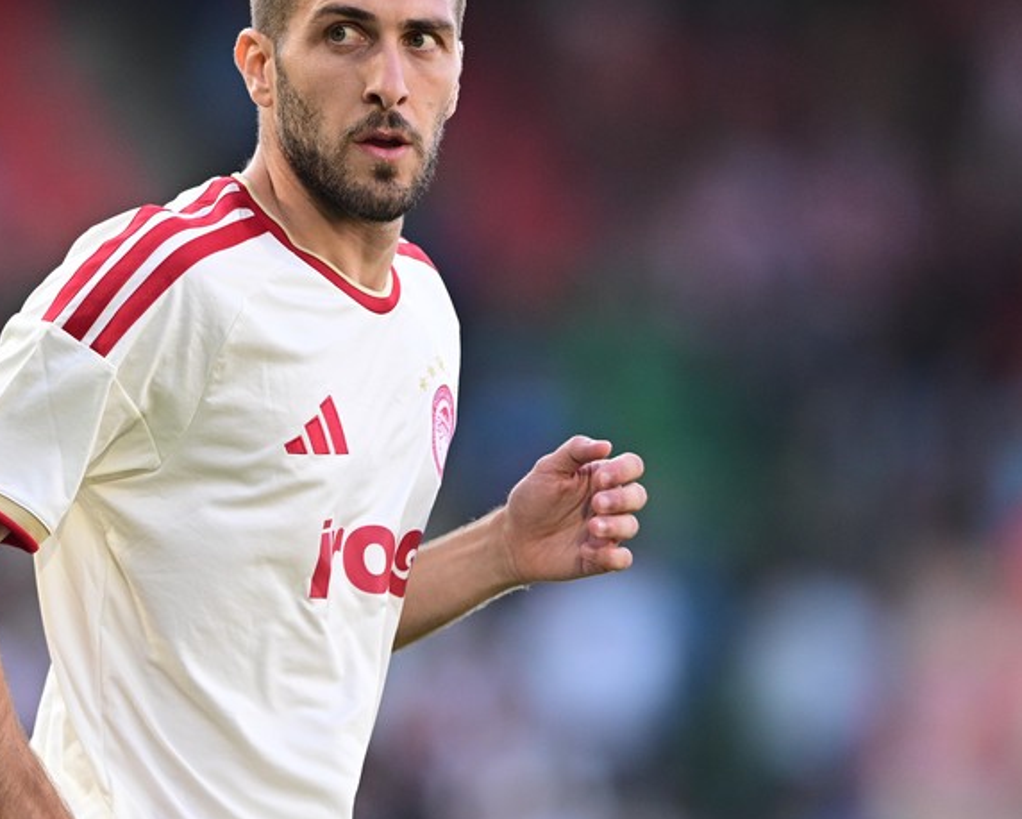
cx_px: 275
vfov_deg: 2.0
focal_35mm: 787
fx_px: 23813
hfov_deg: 2.5
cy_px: 511
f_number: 3.5
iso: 500
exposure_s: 1/800
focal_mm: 400
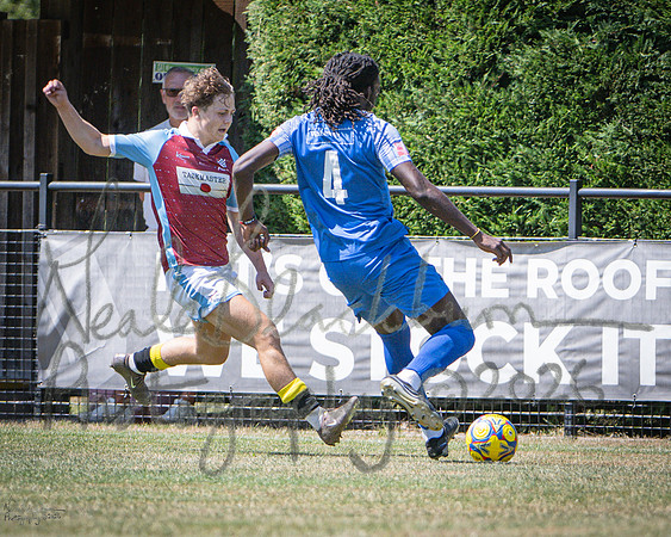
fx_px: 17220
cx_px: 511
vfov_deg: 1.8
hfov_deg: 2.2
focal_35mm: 867
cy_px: 330
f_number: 4
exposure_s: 1/1600
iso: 400
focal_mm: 270
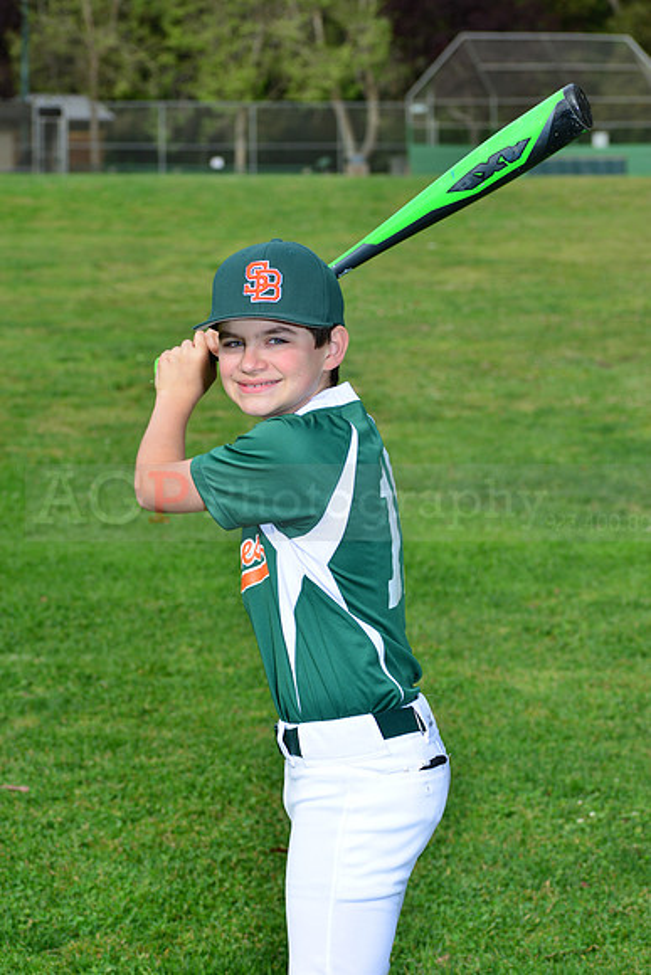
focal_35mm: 100
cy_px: 488
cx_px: 326
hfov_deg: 13.7
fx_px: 2711
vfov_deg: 20.4
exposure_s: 1/200
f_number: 10
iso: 200
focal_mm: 100
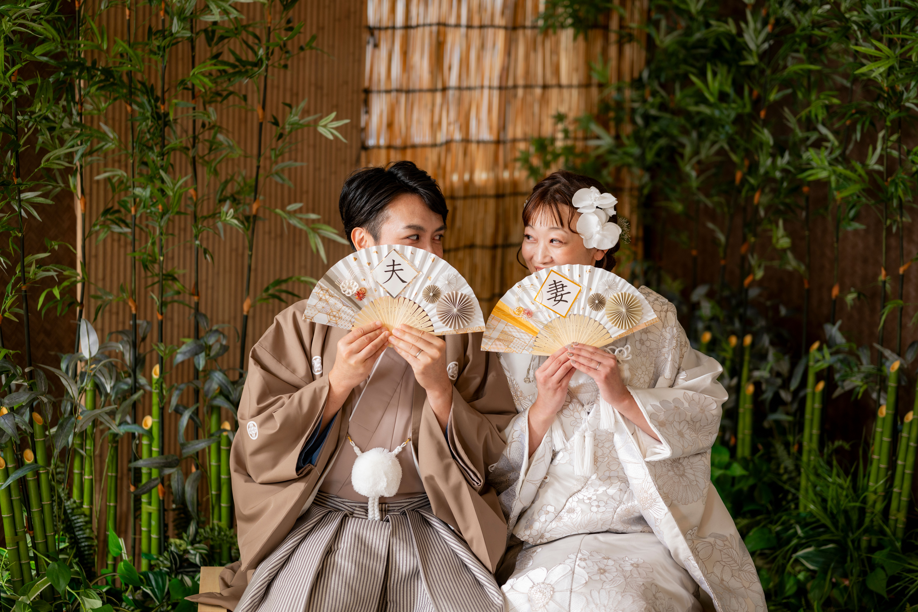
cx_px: 459
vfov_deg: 16.1
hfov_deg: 23.9
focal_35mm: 85
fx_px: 2167
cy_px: 306
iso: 160
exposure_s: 1/80
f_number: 2
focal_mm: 85
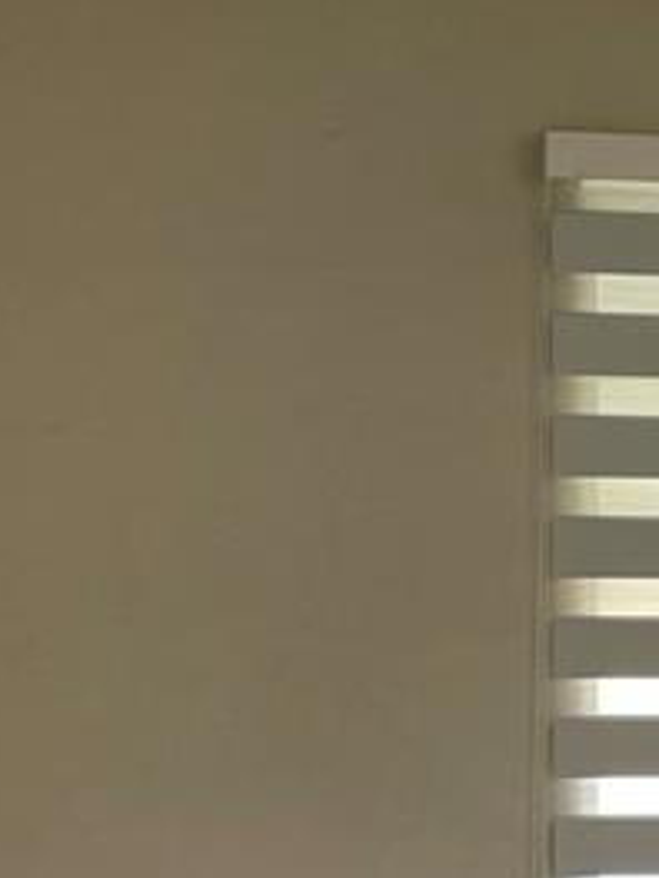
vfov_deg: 16.3
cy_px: 921
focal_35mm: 118
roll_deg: -0.3
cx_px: 699
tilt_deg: -1.5
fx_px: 2995
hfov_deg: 12.4
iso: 125
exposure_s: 1/120
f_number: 1.6
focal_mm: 4.2
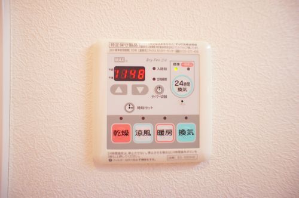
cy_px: 99
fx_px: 199
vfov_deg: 53.0
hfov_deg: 73.8
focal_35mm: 24
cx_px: 150
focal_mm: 16
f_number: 2.8
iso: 400
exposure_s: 1/30
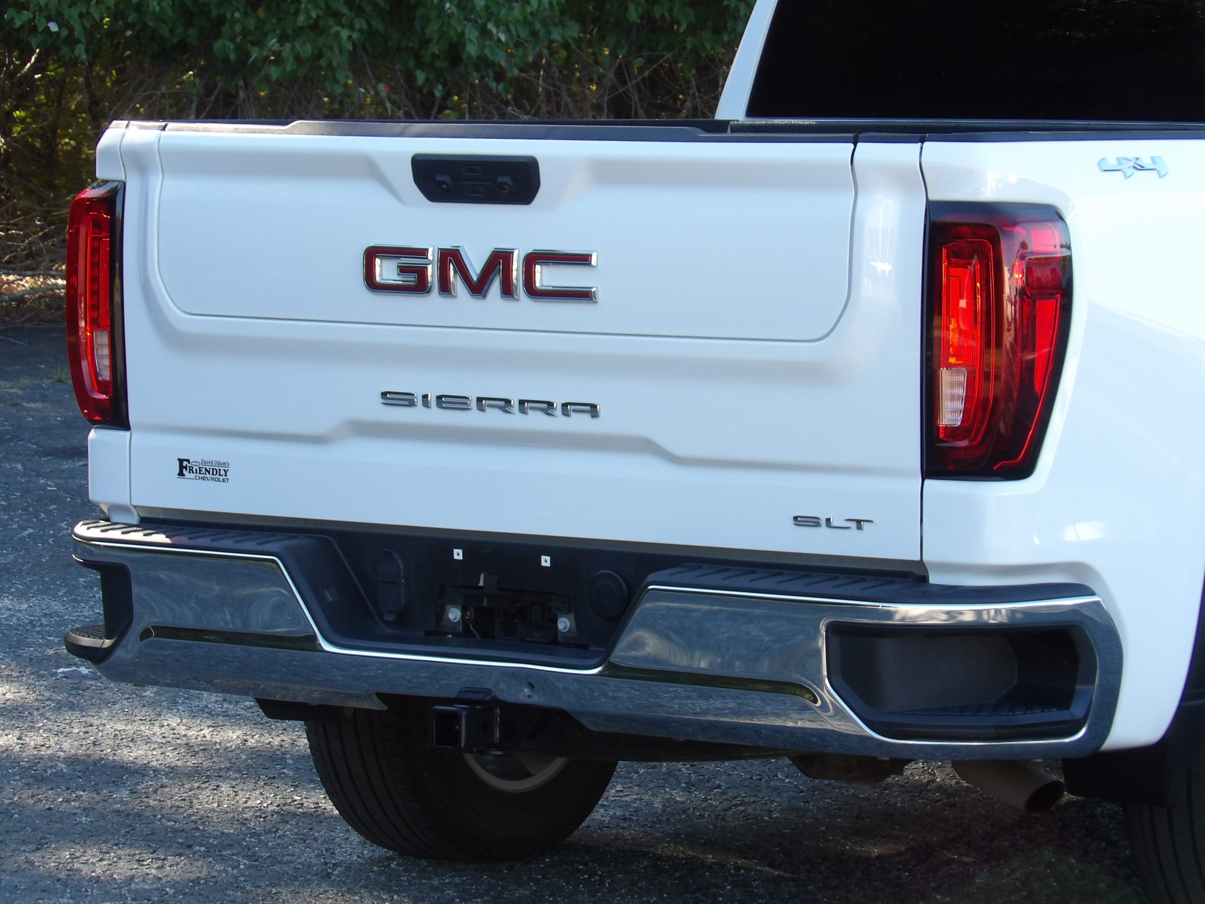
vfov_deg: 10.4
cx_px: 602
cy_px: 452
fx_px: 4978
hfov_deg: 13.8
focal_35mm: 143
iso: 126
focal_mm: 25.6
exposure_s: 1/100
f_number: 4.3
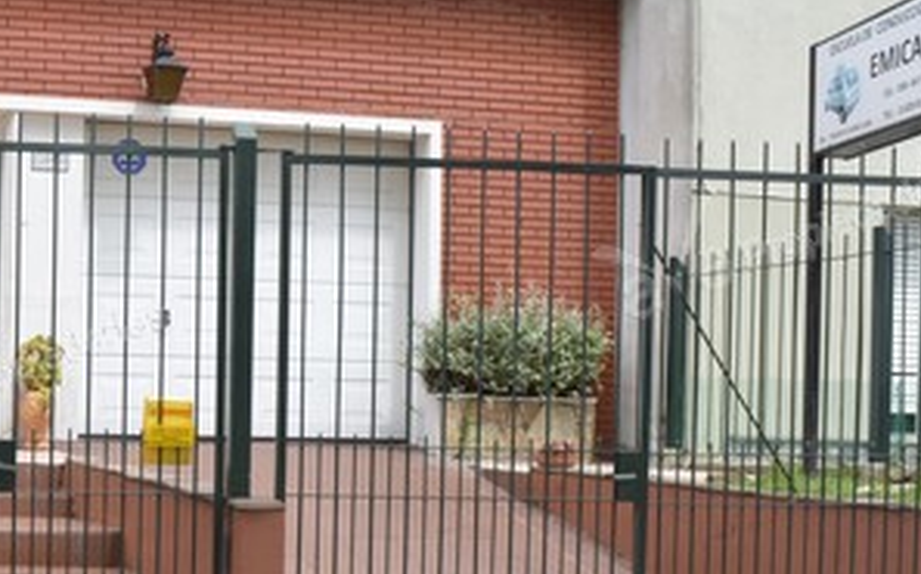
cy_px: 445
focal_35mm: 66
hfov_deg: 29.5
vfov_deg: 19.5
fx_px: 1655
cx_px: 50
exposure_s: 1/500
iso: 1250
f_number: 11
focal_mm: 20
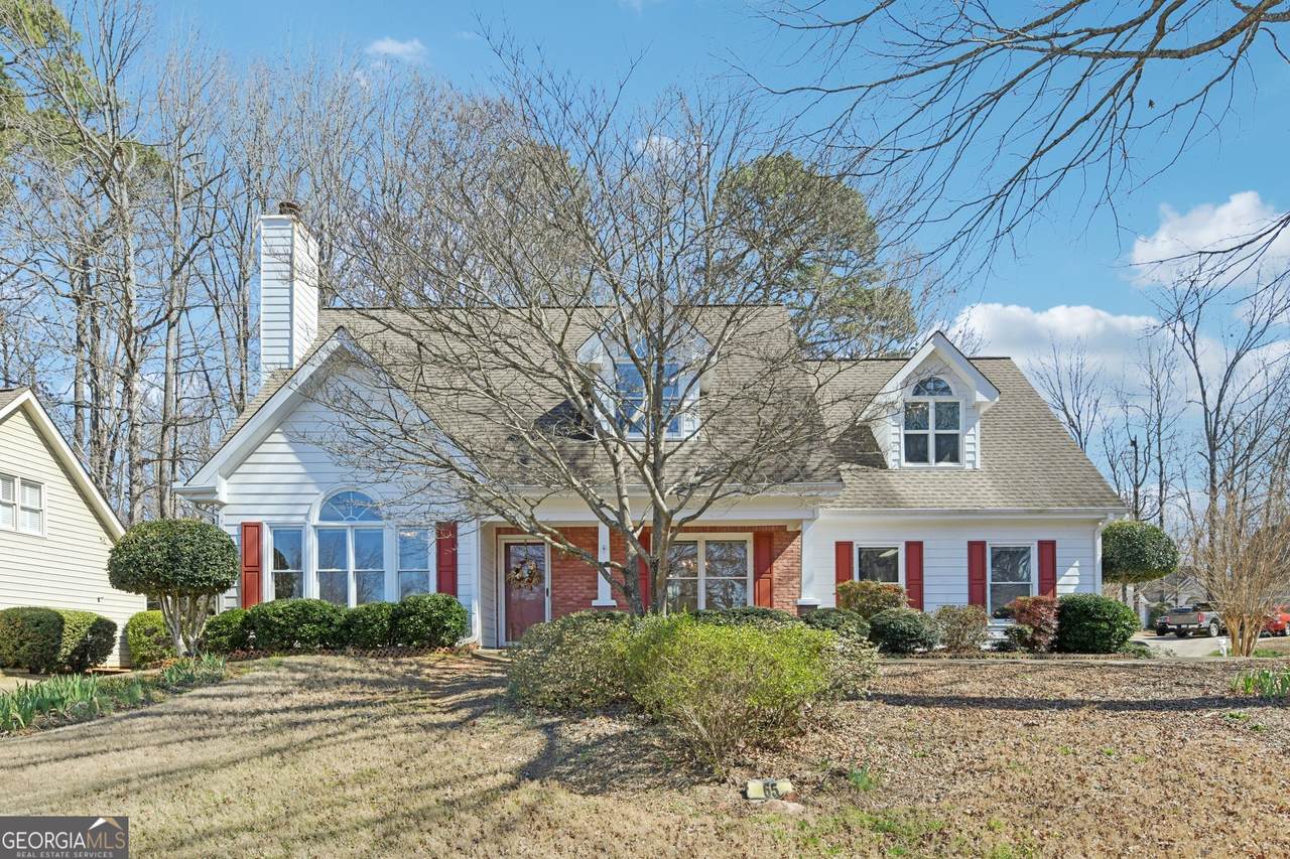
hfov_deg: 86.9
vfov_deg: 64.5
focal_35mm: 19
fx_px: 681
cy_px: 430
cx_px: 645
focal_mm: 19
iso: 400
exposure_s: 1/1000
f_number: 8
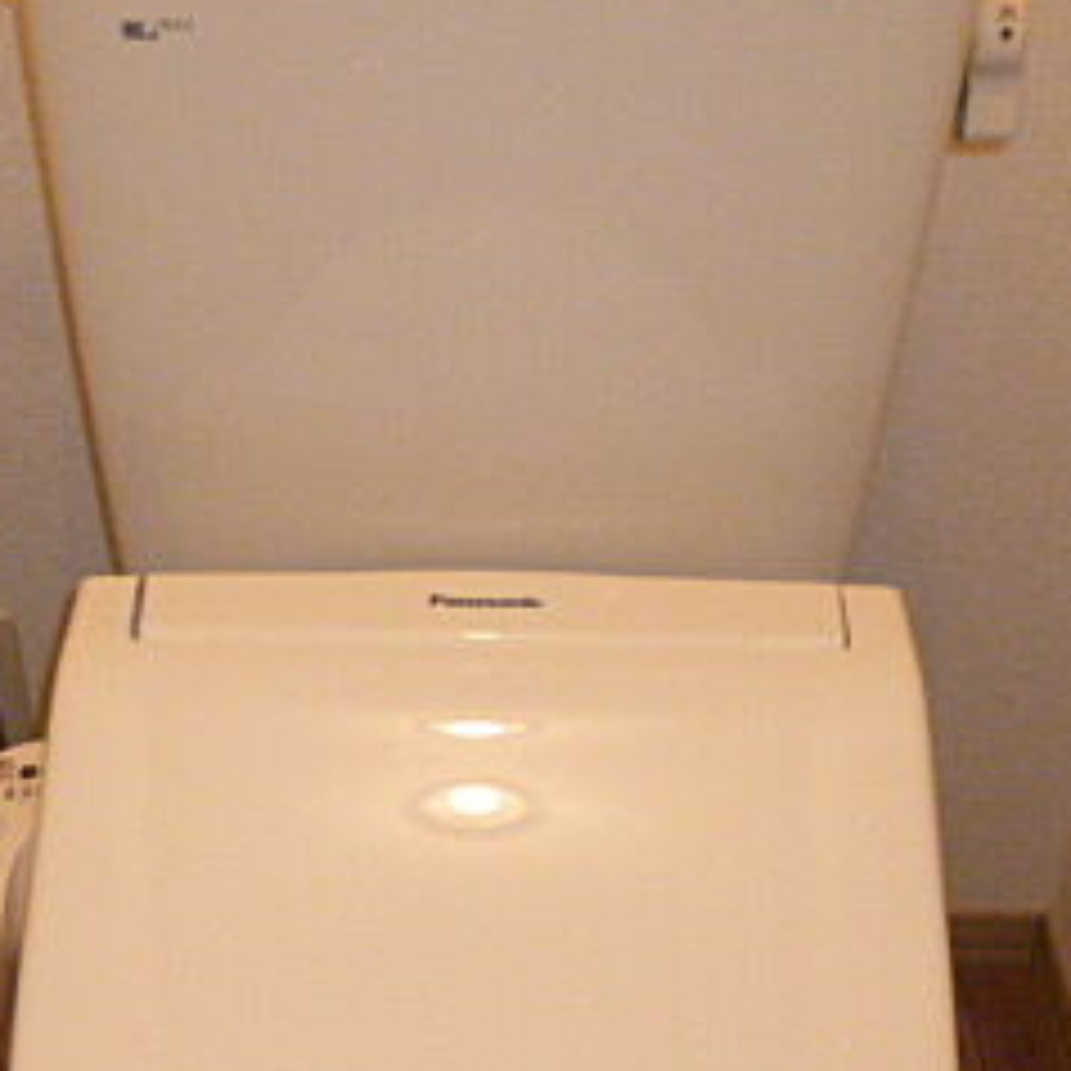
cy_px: 806
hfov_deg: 29.9
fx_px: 1995
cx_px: 382
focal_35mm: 57
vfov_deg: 29.6
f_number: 2.5
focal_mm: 4.3
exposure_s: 1/60
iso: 400
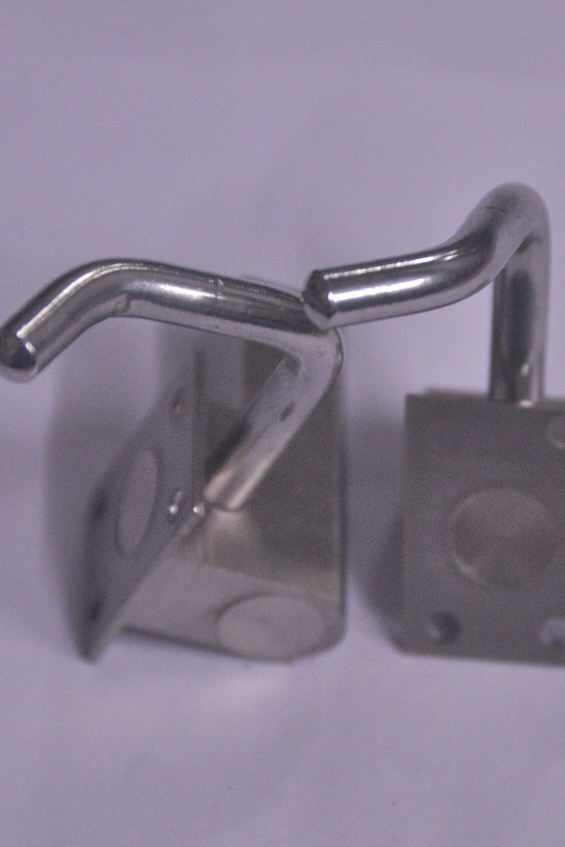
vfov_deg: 6.7
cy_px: 425
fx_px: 7196
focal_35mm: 306
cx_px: 380
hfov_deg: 4.5
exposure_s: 1/60
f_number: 5.6
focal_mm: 135
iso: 1250
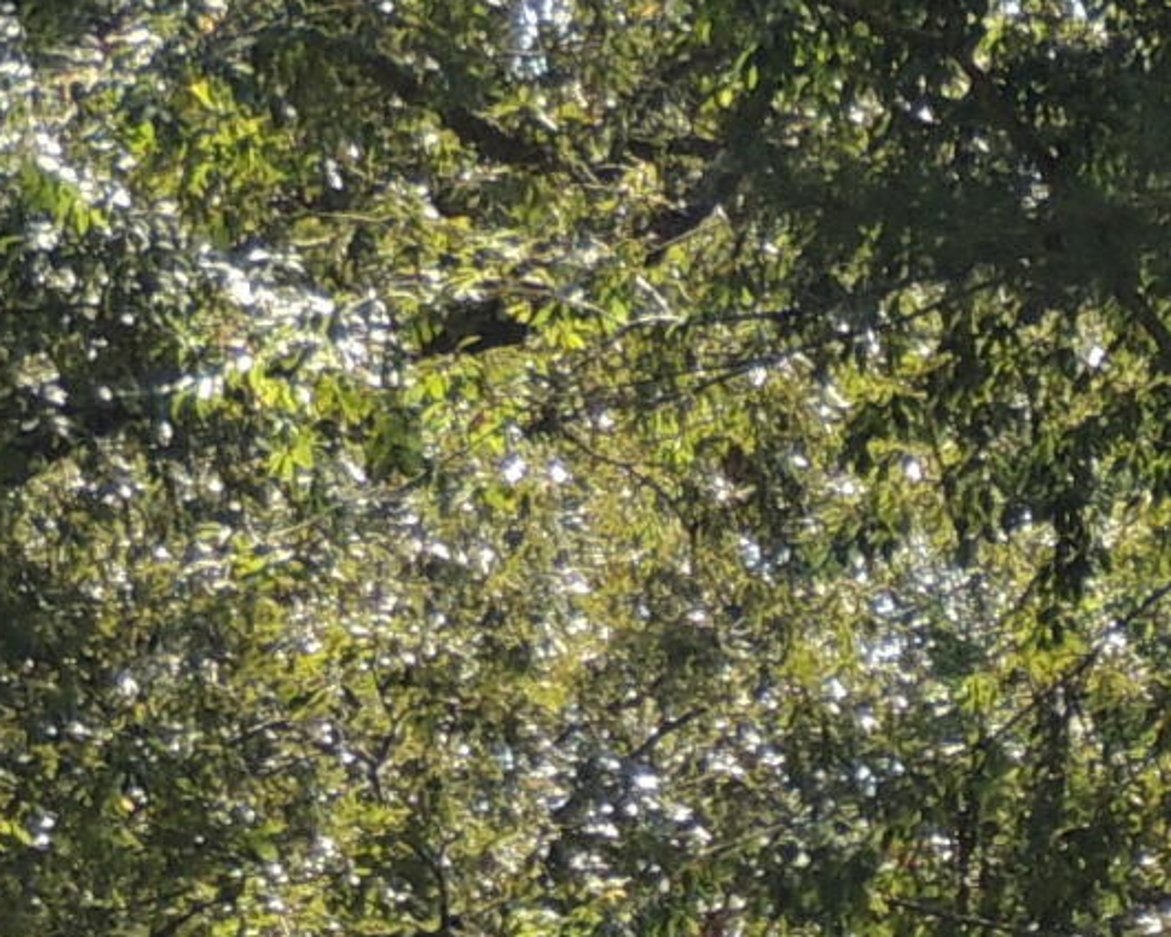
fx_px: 22978
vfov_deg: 2.3
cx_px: 3003
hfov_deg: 2.9
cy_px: 2411
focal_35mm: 663
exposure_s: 1/160
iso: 100
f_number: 4.2
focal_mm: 21.4
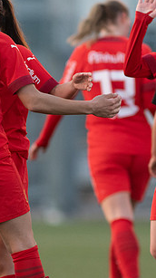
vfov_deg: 2.4
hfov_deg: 1.4
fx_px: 6579
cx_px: 35
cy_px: 129
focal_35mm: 892
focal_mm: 300
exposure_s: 1/800
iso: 1600
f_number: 3.2
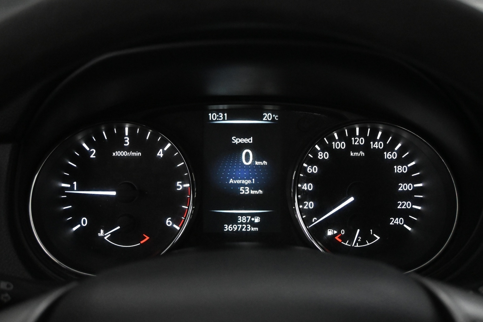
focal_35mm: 45
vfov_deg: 29.9
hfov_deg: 43.6
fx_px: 604
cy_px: 161
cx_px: 242
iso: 6400
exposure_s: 1/80
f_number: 4.8
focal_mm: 30
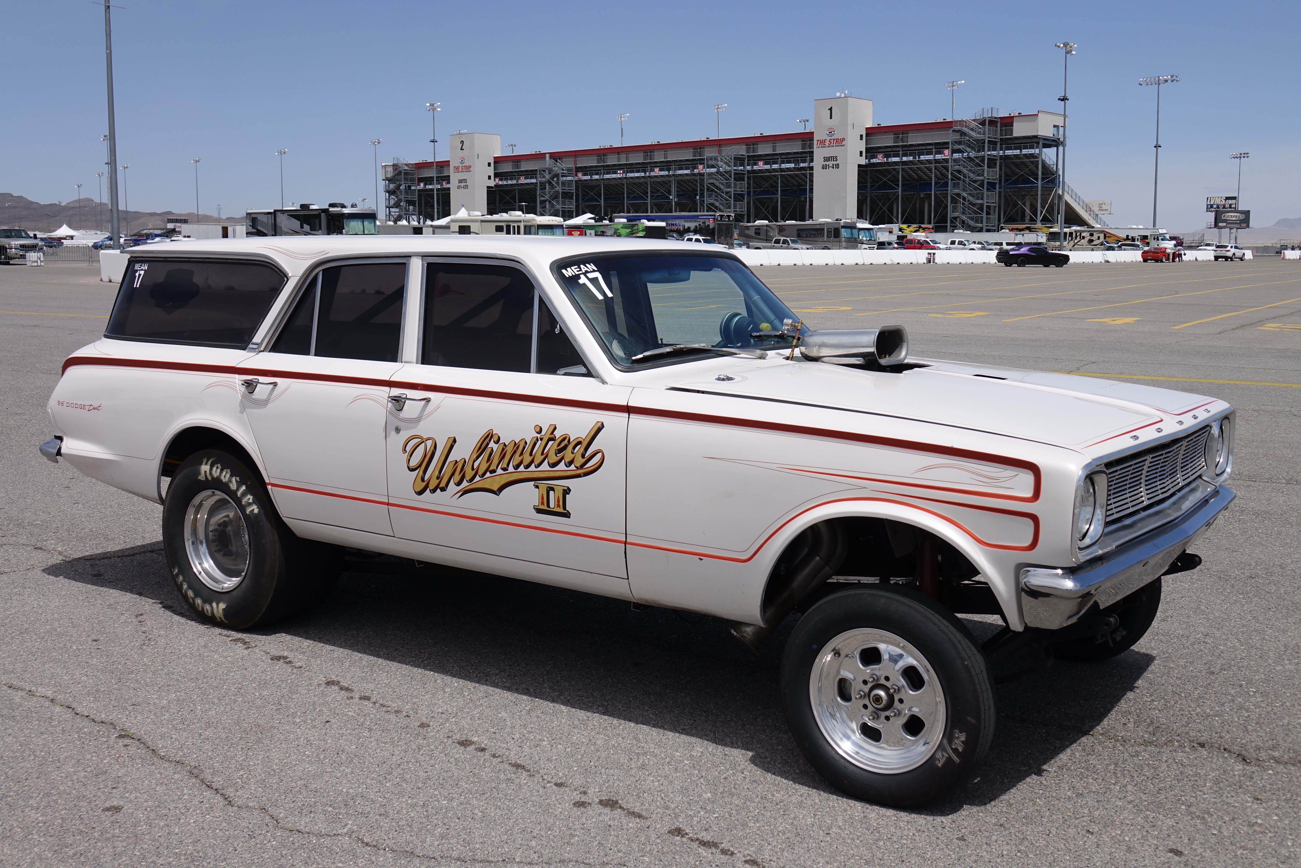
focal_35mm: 38
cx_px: 650
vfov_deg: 35.1
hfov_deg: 50.7
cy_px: 434
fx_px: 1373
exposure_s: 1/800
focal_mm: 13.94
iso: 100
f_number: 5.6
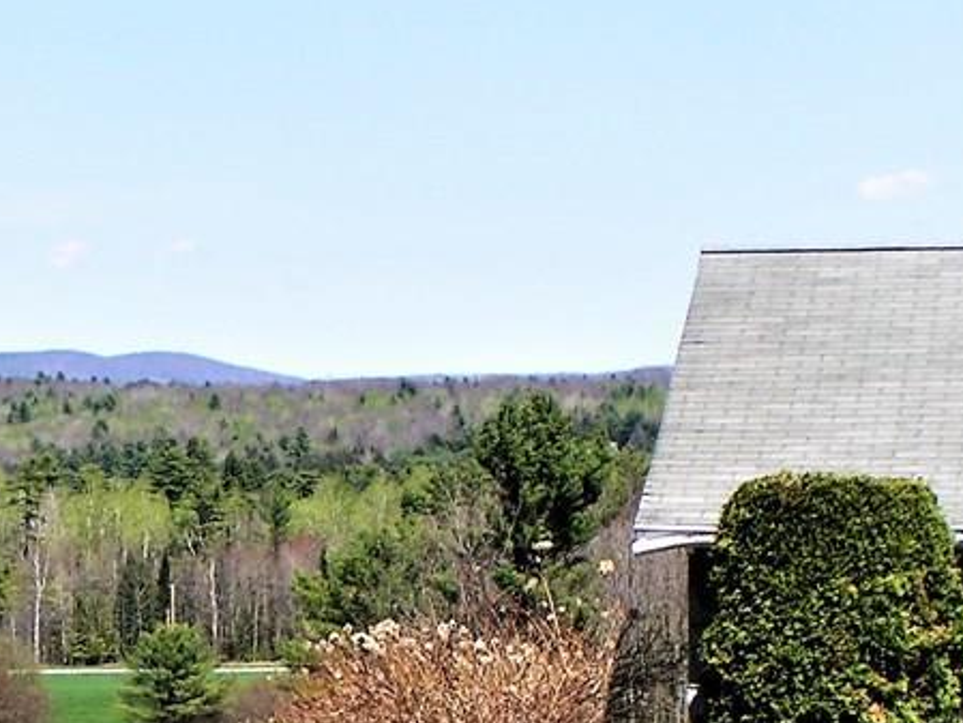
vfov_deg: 8.2
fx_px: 5009
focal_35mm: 180
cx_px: -103
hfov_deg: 10.8
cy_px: 732
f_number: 5.6
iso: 50
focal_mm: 12.1
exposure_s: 1/250
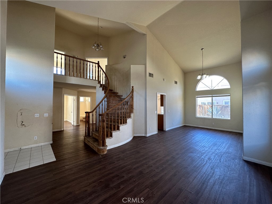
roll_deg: -0.2
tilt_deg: +1.4
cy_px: 102
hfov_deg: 102.1
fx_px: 110
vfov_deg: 85.7
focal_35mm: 14
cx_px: 136
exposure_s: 1/120
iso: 125
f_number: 2.2
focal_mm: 2.22
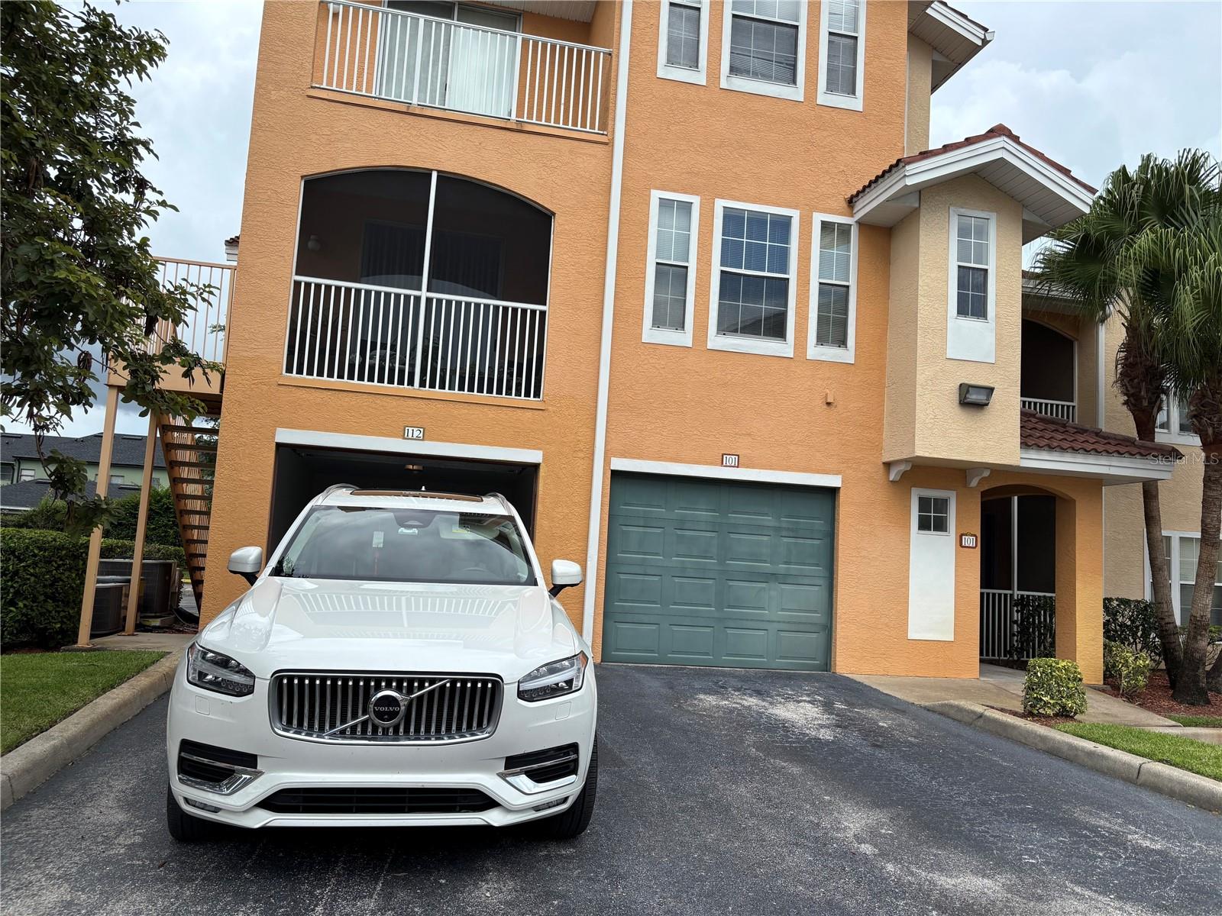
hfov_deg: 67.3
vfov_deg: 53.1
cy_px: 458
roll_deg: -3.5
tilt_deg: +6.9
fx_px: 918
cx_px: 611
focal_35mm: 26
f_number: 1.6
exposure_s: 1/2062
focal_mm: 5.96
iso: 50
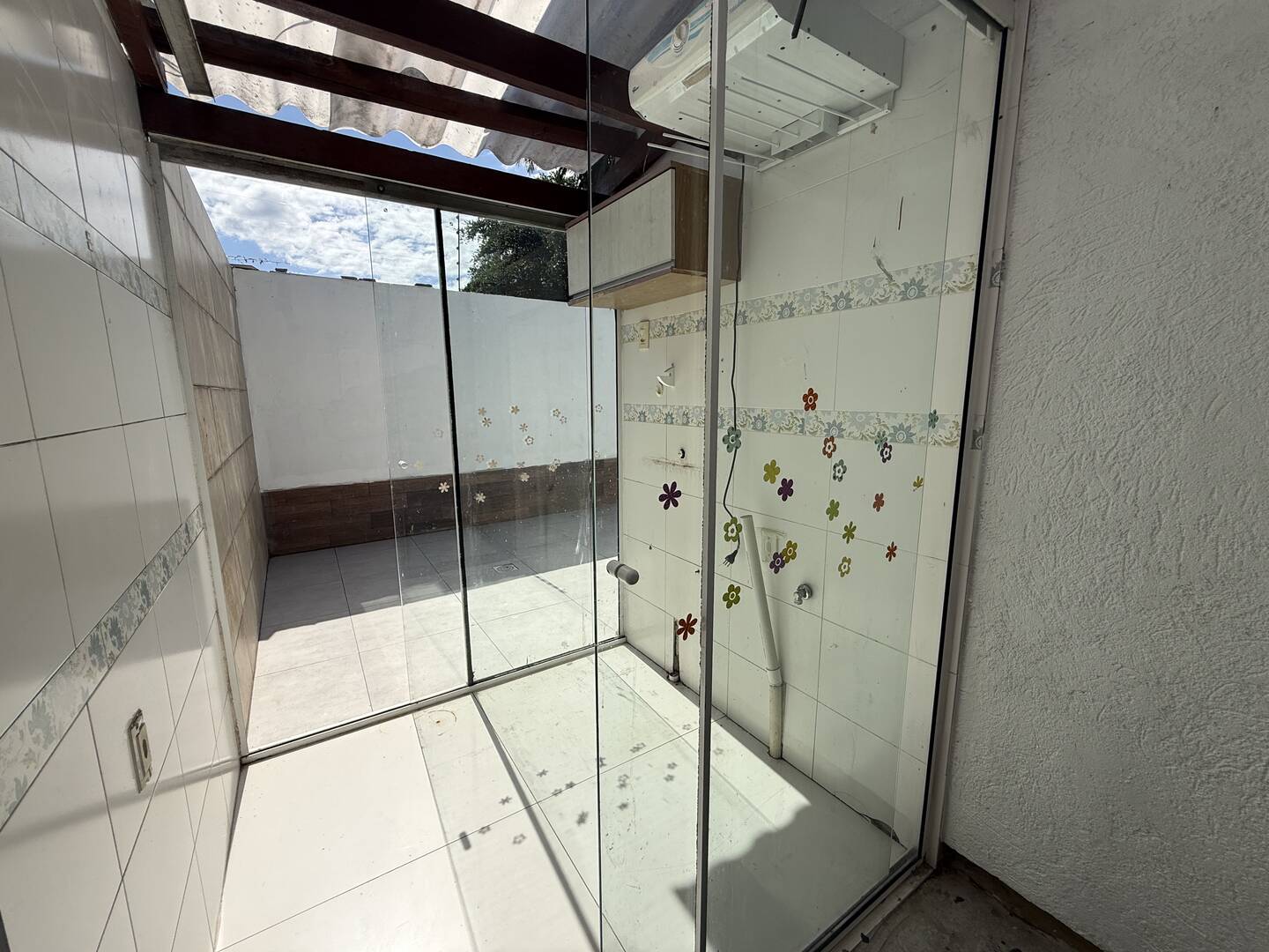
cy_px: 476
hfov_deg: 102.1
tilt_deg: -8.8
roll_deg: +0.6
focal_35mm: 14
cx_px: 634
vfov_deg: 85.7
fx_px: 513
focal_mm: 2.22
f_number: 2.2
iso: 50
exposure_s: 1/4149
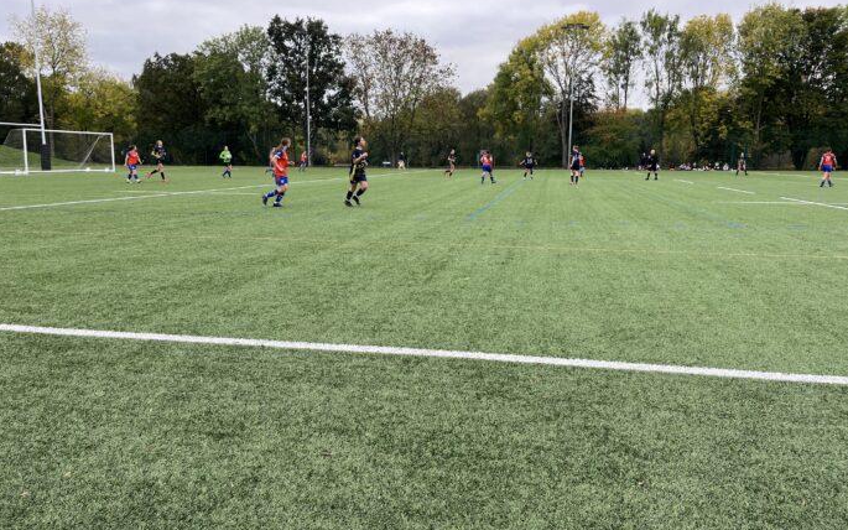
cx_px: 426
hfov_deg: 66.5
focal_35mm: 28
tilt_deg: -9.2
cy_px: 246
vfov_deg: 44.5
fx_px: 647
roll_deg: -0.4
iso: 40
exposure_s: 1/199
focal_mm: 5.1
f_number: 1.6
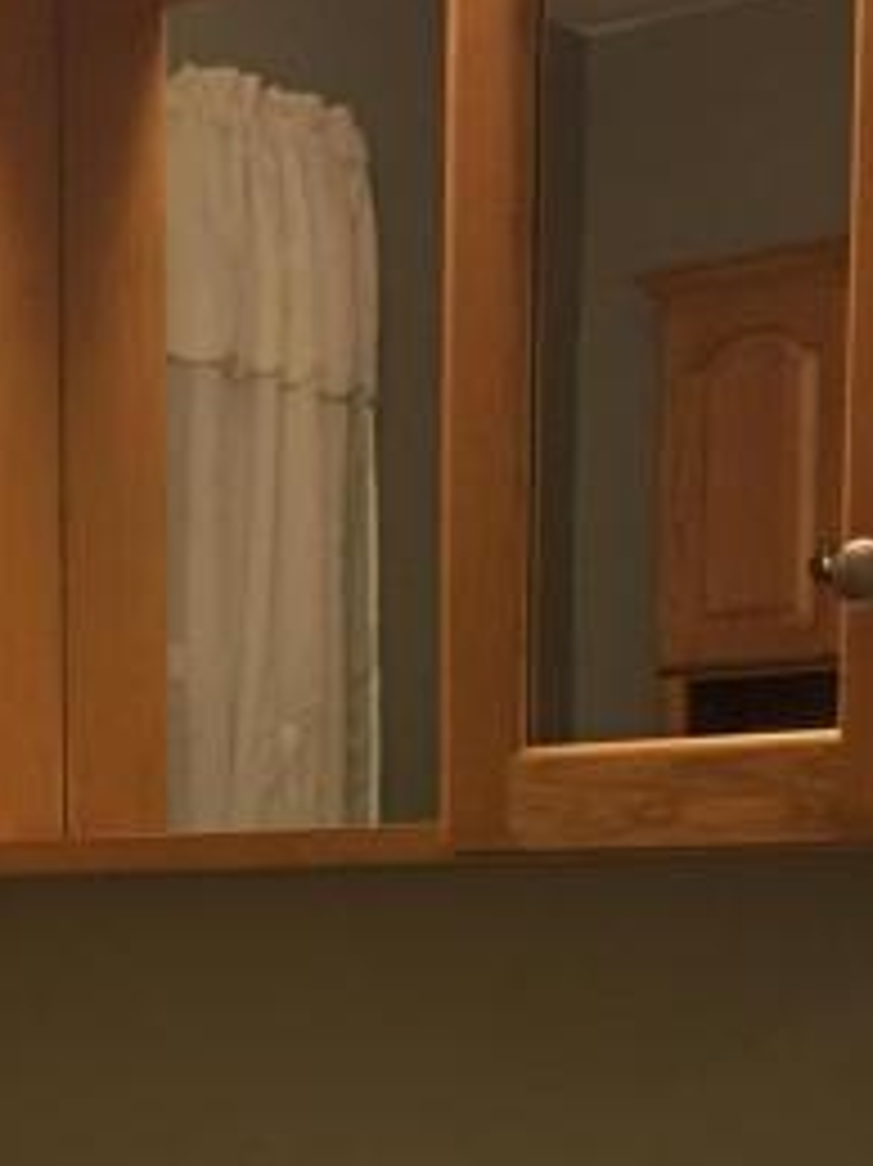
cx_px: -122
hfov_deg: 16.6
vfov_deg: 21.8
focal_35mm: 86
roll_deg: +0.5
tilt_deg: -4.3
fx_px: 2894
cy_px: 1207
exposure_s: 1/15
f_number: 2.2
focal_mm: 4.15
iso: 64
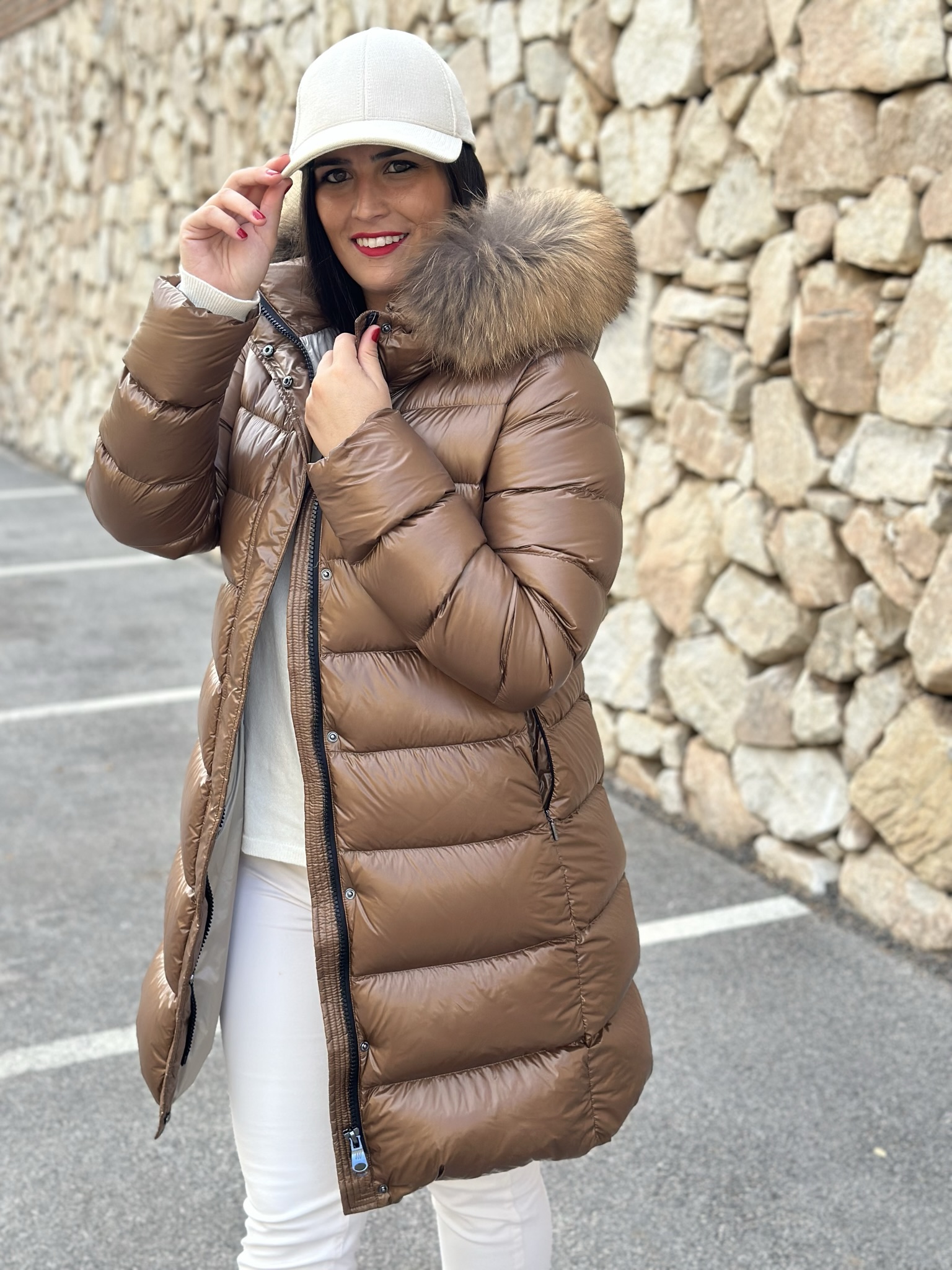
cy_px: 635
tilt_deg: -12.8
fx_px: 1760
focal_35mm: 48
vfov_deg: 39.7
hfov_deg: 30.3
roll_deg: -1.0
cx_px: 476
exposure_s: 1/843
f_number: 1.78
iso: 80
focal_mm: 6.86
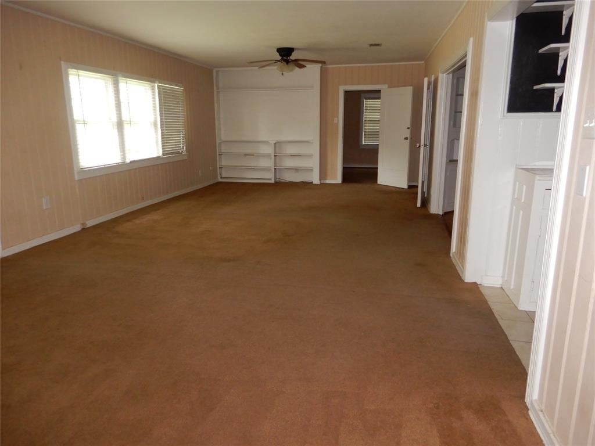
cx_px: 298
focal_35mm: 24
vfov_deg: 56.8
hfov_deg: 71.6
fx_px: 413
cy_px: 223
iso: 320
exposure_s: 1/30
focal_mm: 4.3
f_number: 3.4
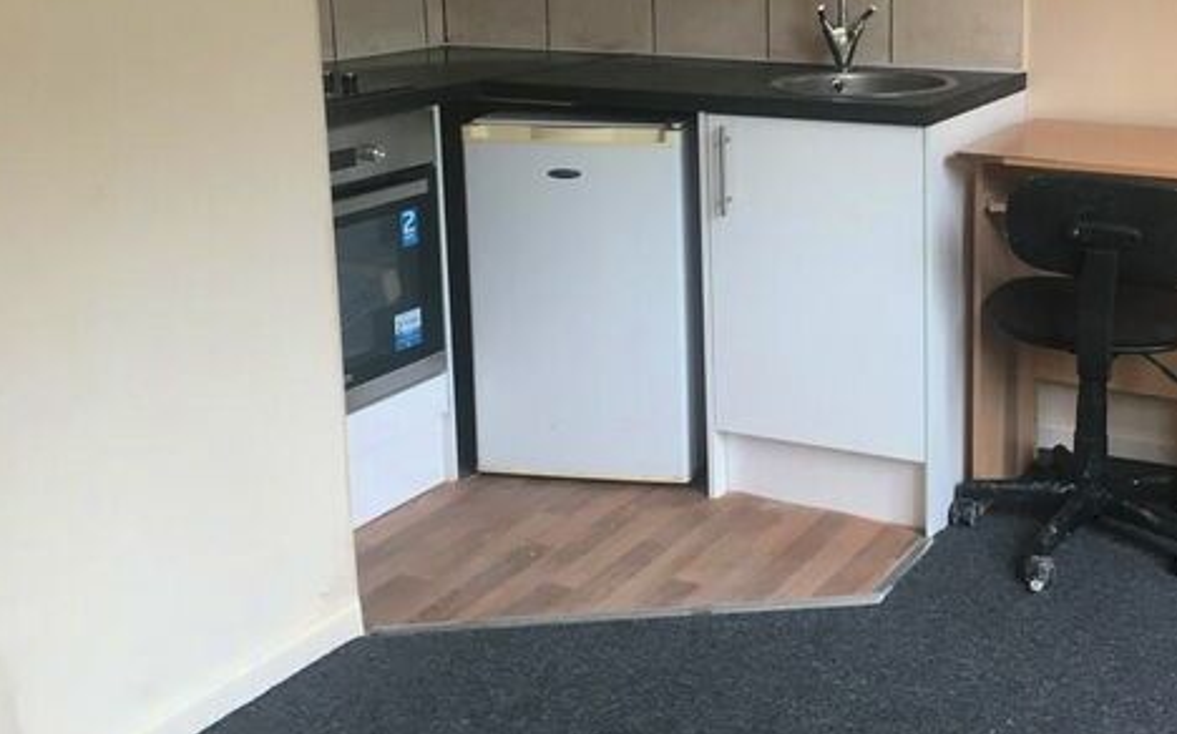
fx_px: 1475
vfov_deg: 27.3
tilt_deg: -9.7
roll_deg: +1.0
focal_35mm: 46
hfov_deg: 42.3
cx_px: 868
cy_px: 129
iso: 80
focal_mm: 4.15
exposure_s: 1/33
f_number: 2.2
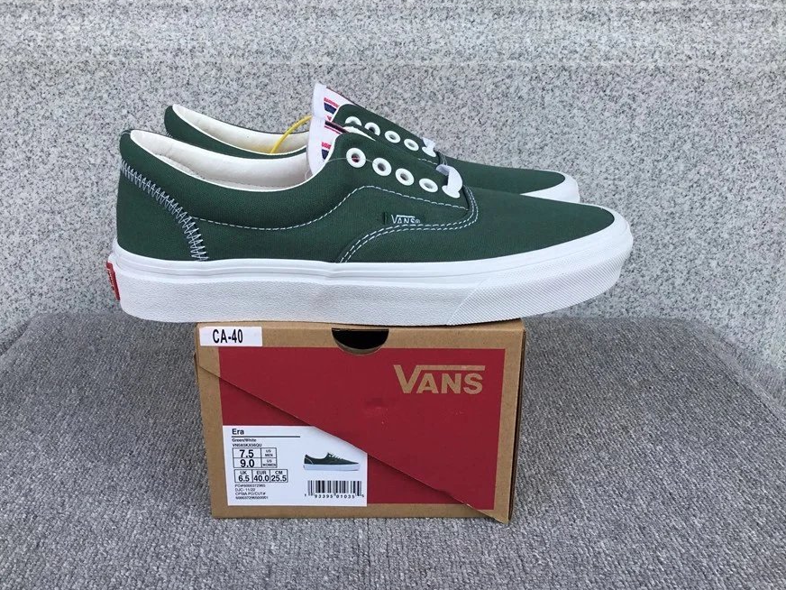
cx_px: 383
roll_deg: +0.1
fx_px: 727
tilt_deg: -19.2
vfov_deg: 44.2
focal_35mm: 32
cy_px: 295
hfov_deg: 56.8
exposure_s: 1/401
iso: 25
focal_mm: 3.3
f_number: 2.4
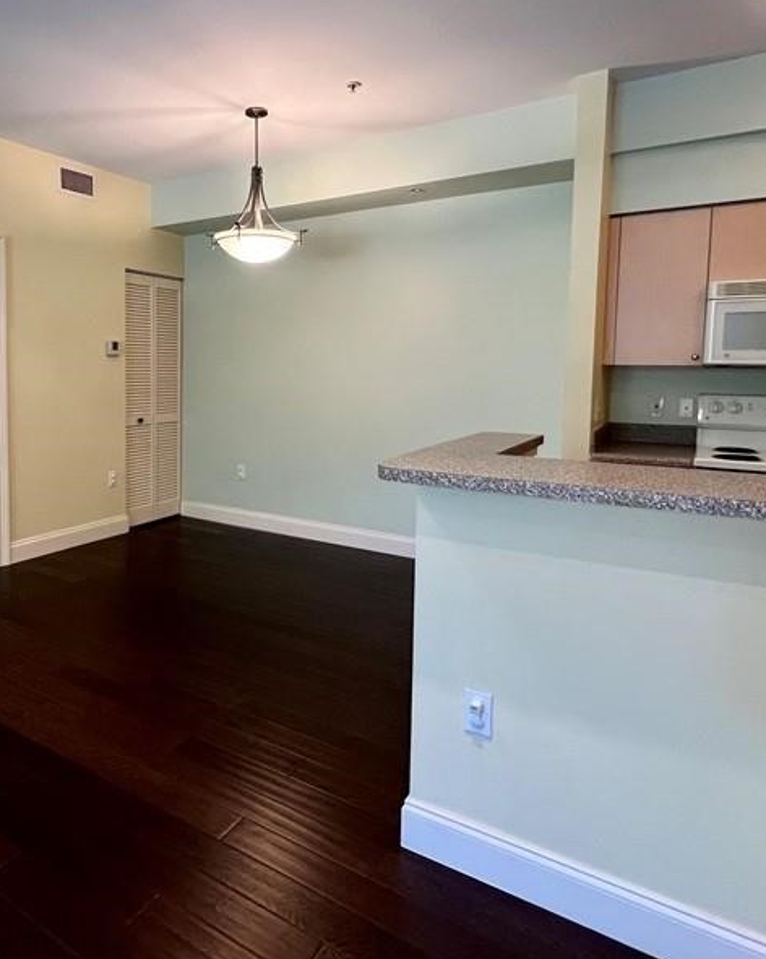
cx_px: 229
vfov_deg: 74.7
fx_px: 624
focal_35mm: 22
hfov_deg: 60.9
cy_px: 419
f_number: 1.8
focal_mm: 1.57
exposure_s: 1/60
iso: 320
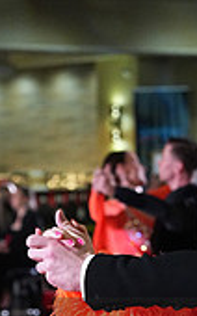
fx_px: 2633
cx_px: 309
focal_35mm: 306
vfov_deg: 6.8
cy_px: 361
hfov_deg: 4.3
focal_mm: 88
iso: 6400
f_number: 5
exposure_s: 1/400
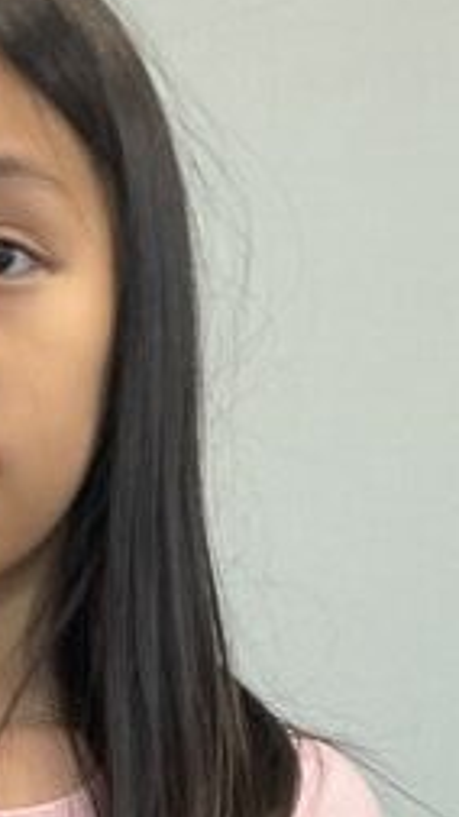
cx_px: 129
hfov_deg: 9.7
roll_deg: +0.0
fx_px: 2709
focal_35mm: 125
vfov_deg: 16.0
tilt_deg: -13.2
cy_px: 1150
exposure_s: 1/50
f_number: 1.8
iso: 32
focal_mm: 3
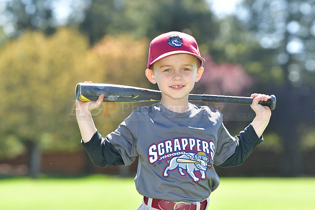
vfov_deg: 7.0
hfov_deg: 10.5
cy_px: 105
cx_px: 158
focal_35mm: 195
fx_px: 1707
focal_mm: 130
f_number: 4.5
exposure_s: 1/1000
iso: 400
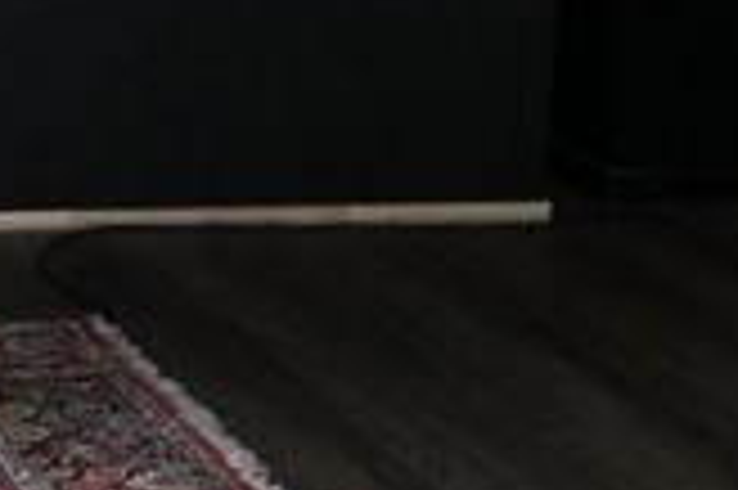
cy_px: -54
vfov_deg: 8.6
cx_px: -742
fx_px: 3236
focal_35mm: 158
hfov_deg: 11.7
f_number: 5.6
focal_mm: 36
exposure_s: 1/125
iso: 5000
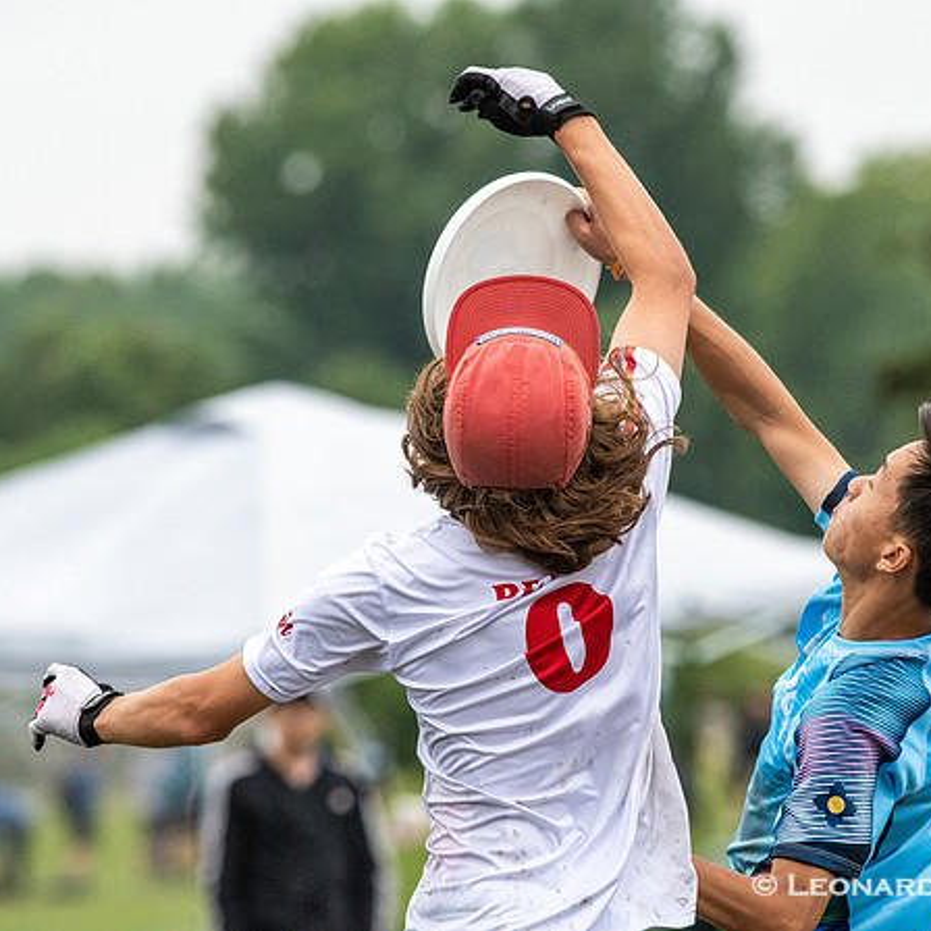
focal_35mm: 577
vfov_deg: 3.0
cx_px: 474
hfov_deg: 3.0
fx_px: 17557
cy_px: 466
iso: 1600
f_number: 6.3
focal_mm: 300
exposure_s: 1/2000
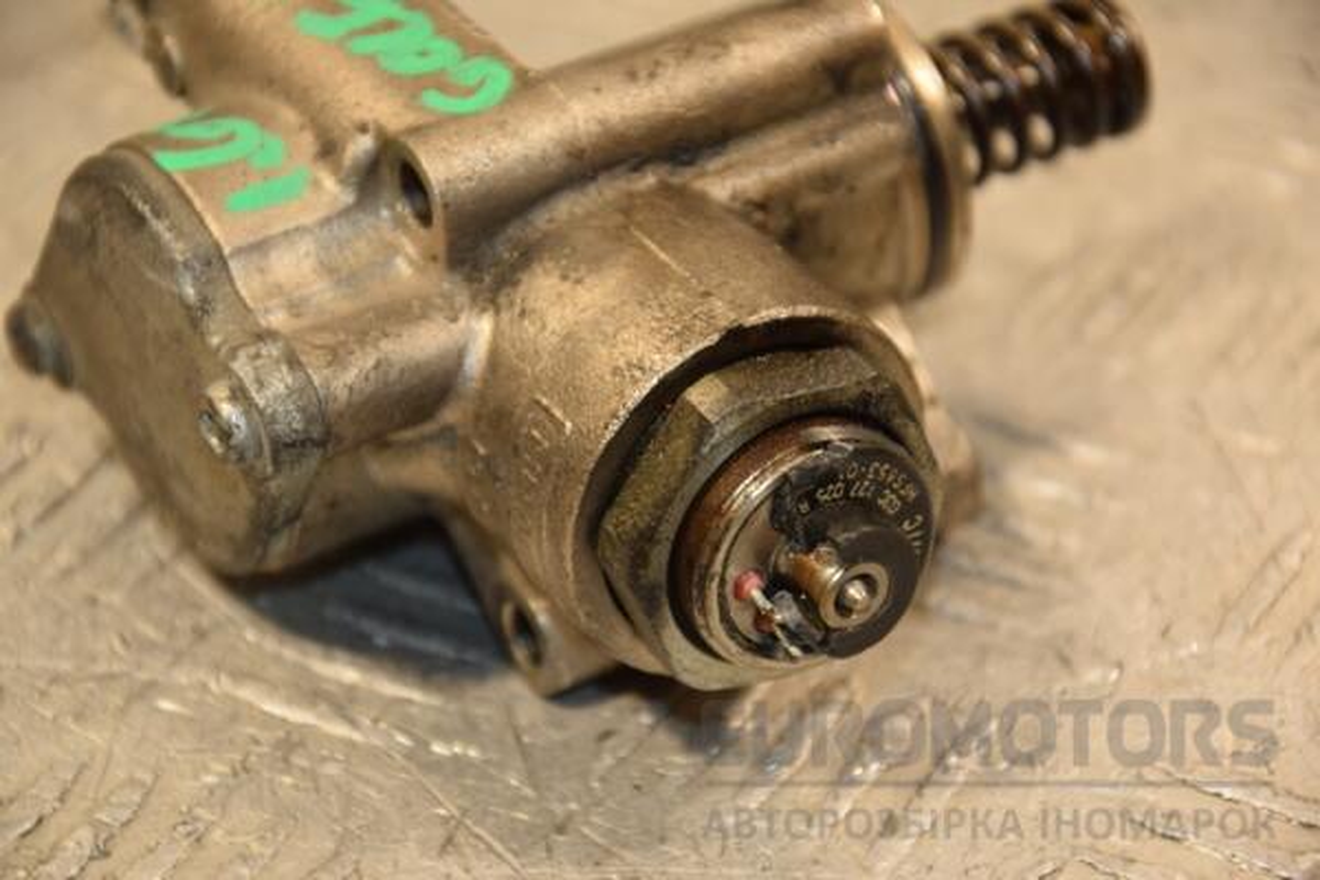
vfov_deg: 8.7
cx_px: 660
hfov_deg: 13.0
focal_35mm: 158
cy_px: 440
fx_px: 5775
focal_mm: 105
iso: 800
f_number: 5.6
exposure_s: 1/100
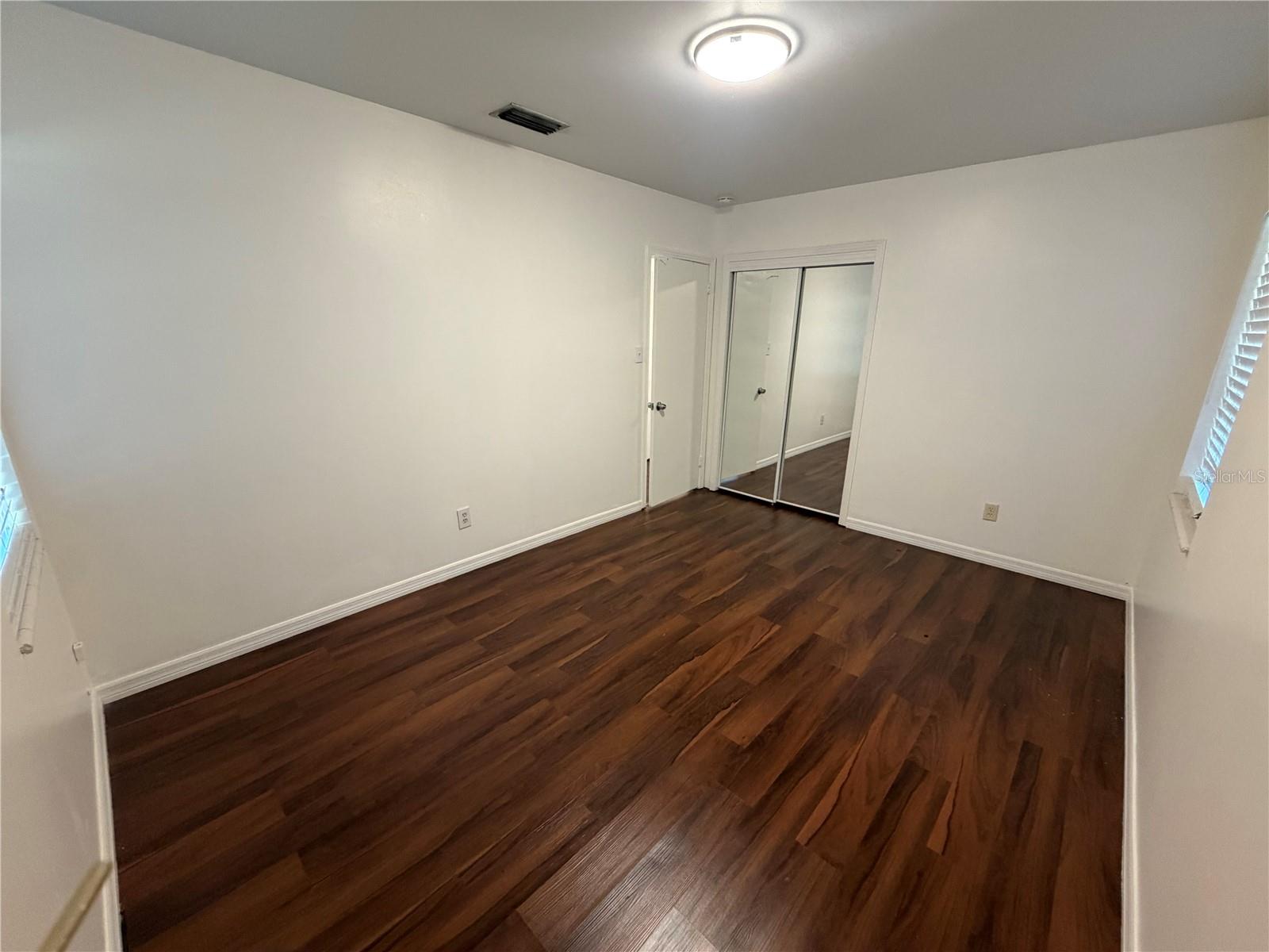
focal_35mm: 14
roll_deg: -0.7
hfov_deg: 102.1
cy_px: 476
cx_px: 634
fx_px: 513
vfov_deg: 85.7
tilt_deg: -15.8
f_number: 2.2
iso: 400
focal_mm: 2.22
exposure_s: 1/60
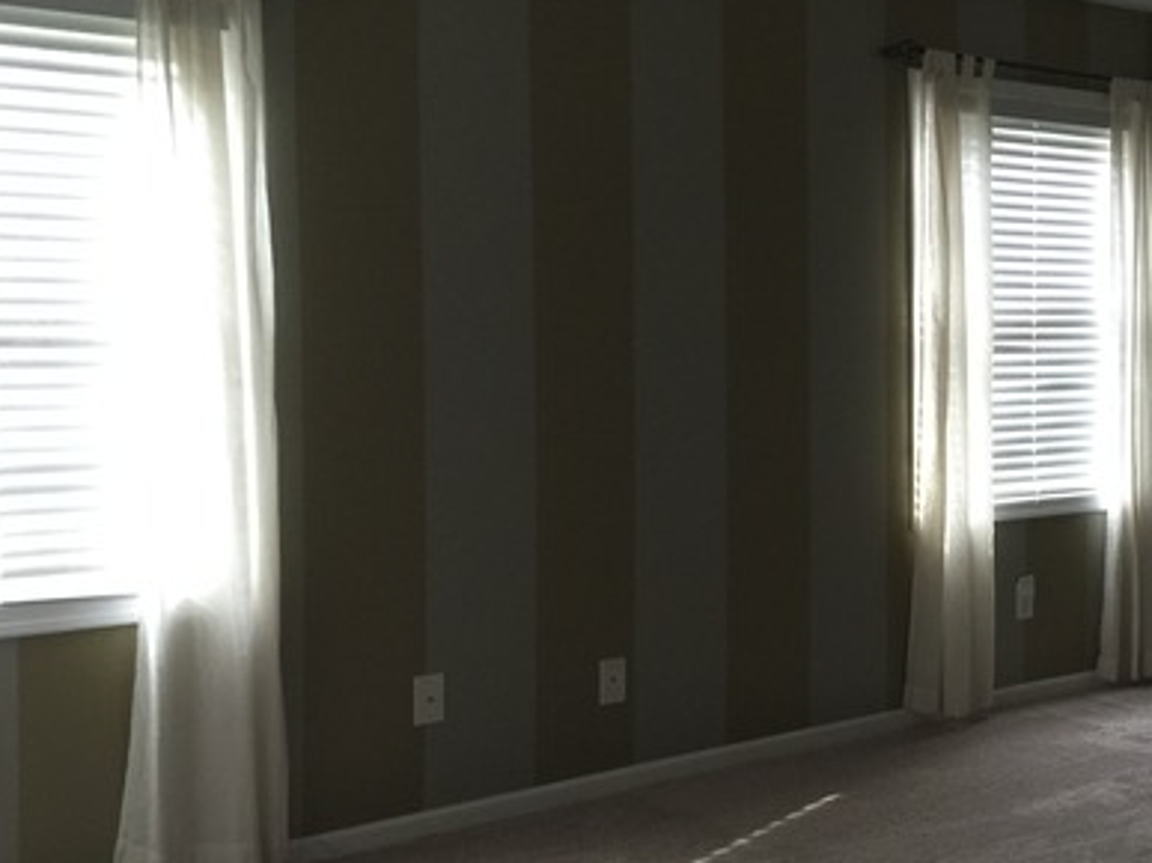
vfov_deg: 30.2
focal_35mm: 48
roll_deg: -1.3
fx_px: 1597
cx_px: 866
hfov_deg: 38.6
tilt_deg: -1.8
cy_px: 387
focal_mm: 4.15
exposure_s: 1/15
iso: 125
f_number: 2.2
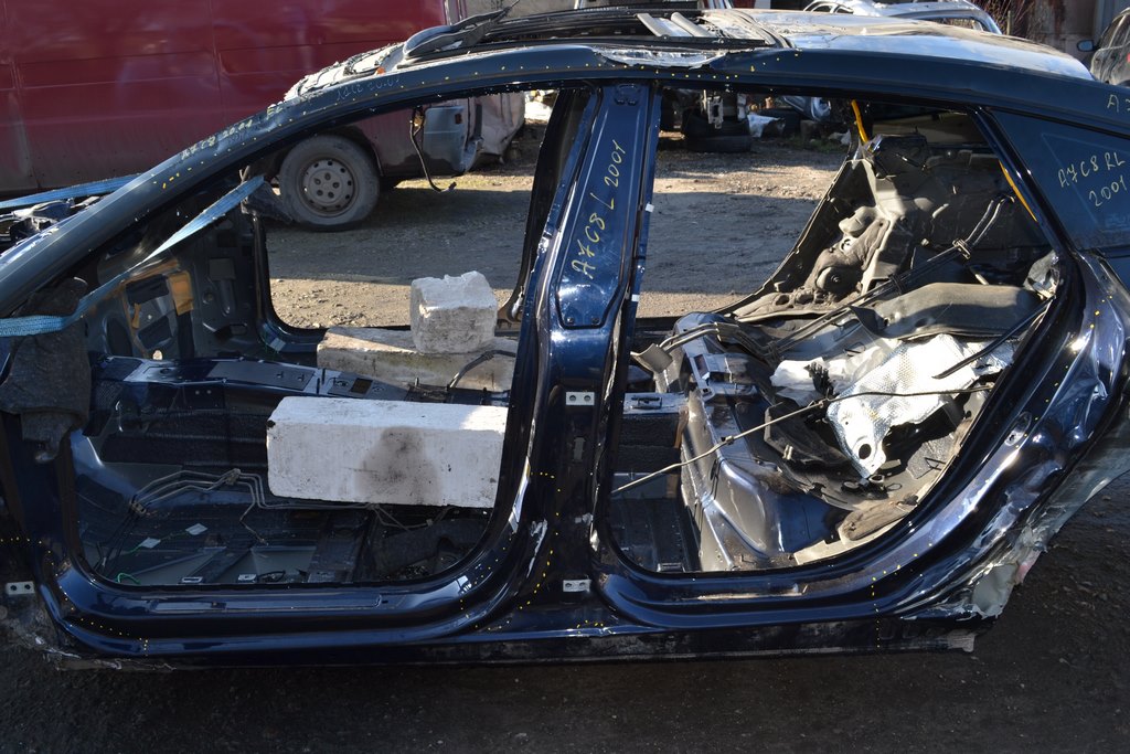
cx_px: 565
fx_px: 1036
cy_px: 377
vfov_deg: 40.0
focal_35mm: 33
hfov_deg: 57.2
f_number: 8
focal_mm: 22
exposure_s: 1/60
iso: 110
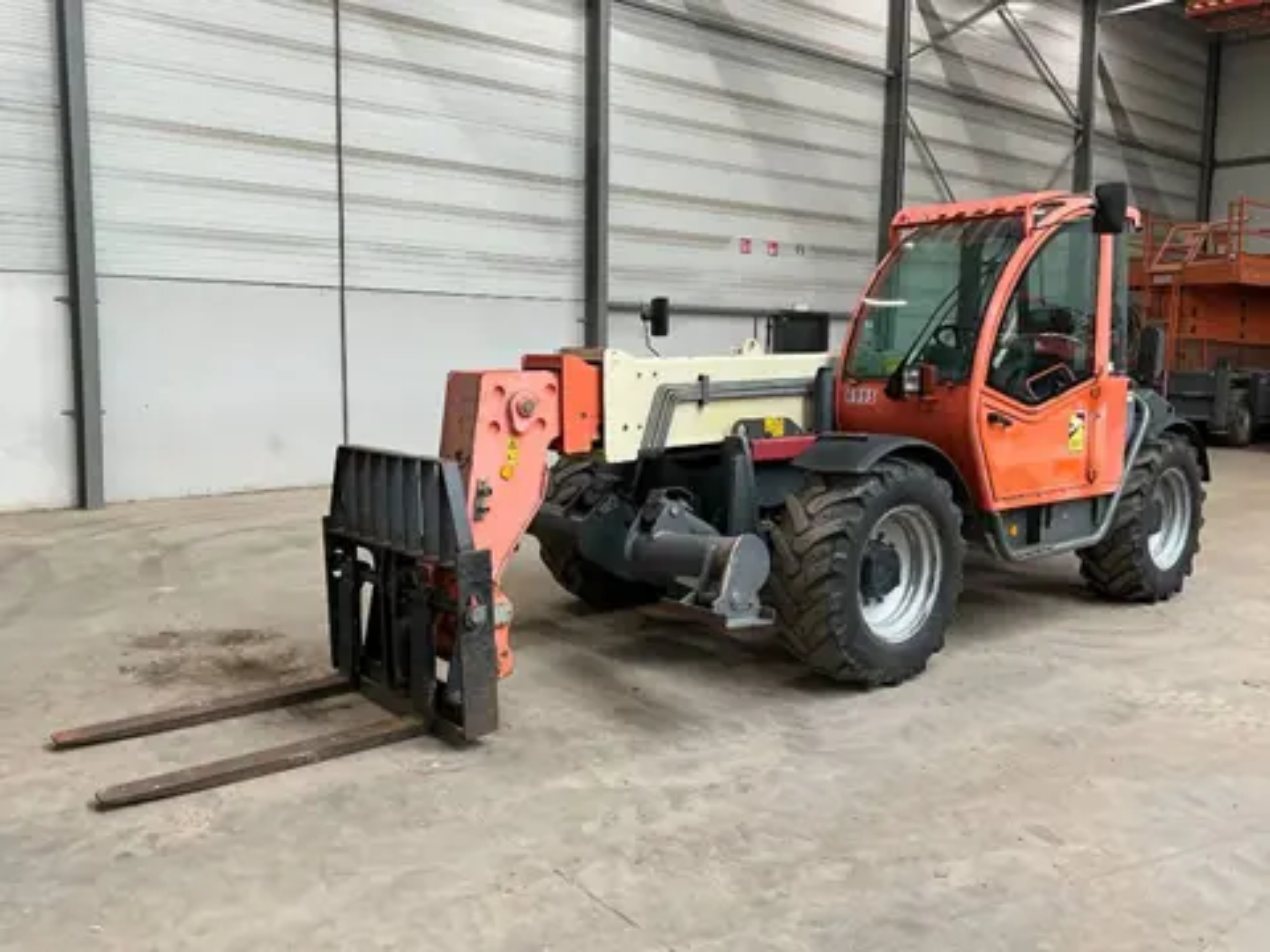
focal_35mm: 29
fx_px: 1064
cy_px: 476
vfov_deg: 48.2
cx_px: 635
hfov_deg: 61.7
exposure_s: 1/60
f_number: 1.8
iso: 100
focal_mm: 3
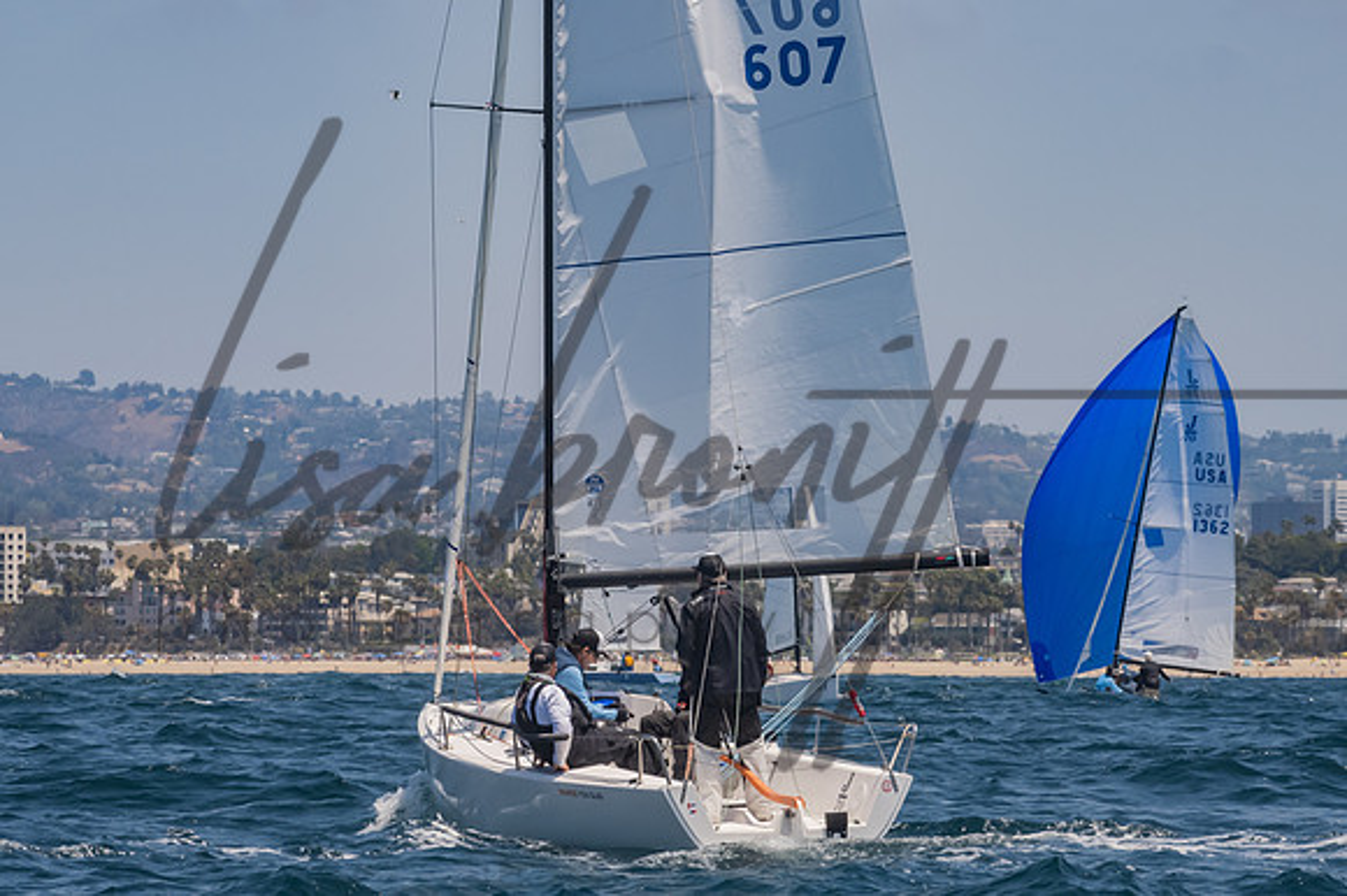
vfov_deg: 5.5
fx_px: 9260
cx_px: 674
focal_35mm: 248
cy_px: 448
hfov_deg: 8.3
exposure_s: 1/1000
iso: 640
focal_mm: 160
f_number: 14
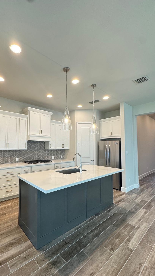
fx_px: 117
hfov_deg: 65.4
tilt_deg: +2.4
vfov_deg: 99.3
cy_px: 141
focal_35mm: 16
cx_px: 52
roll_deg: -0.4
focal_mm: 2.22
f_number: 2.2
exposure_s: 1/60
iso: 160
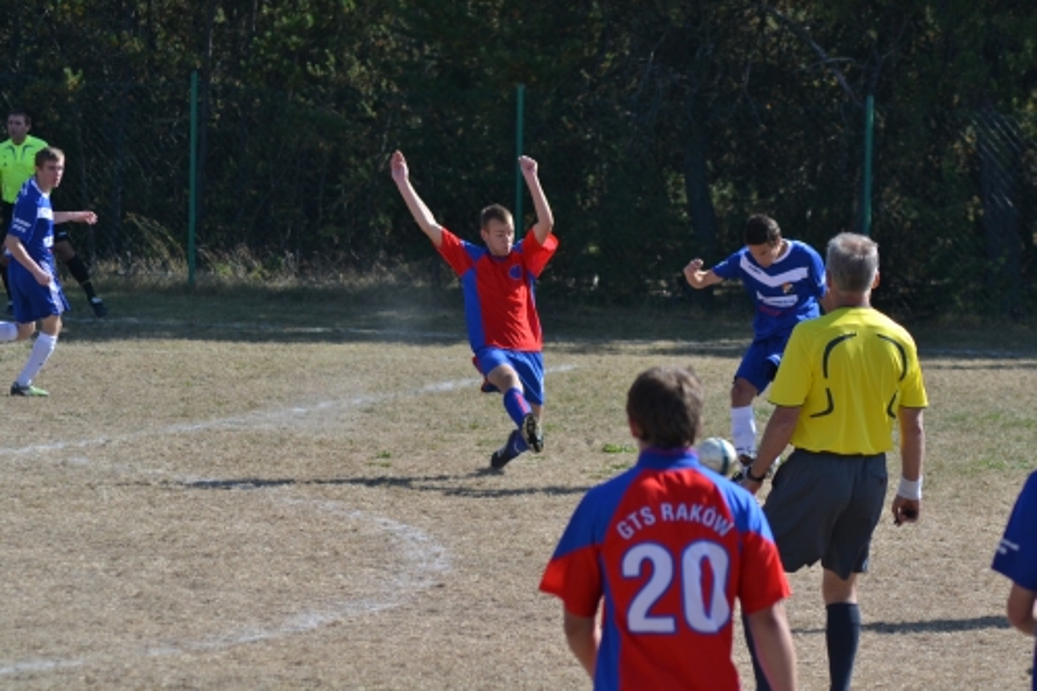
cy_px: 346
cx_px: 518
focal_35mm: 225
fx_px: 6479
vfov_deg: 6.1
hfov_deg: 9.2
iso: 400
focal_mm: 150
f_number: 5.6
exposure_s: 1/1600
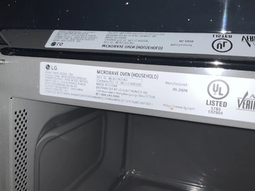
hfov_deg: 58.3
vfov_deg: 45.5
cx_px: 126
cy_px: 90
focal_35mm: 31
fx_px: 229
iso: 16
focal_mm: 3
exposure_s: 1/127
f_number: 1.8
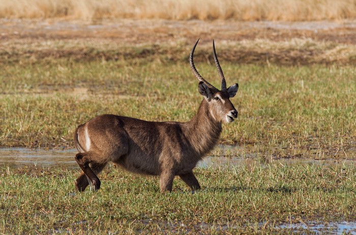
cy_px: 118
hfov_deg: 3.4
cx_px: 178
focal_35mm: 600
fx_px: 5919
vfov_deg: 2.3
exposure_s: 1/320
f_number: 8
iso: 200
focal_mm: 400
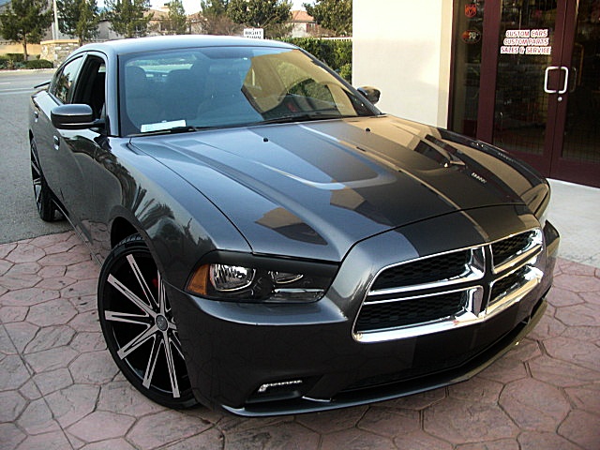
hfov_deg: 51.4
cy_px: 225
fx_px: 624
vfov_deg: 39.7
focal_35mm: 36
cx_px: 300
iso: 100
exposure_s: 1/100
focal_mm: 6.3
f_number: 2.8
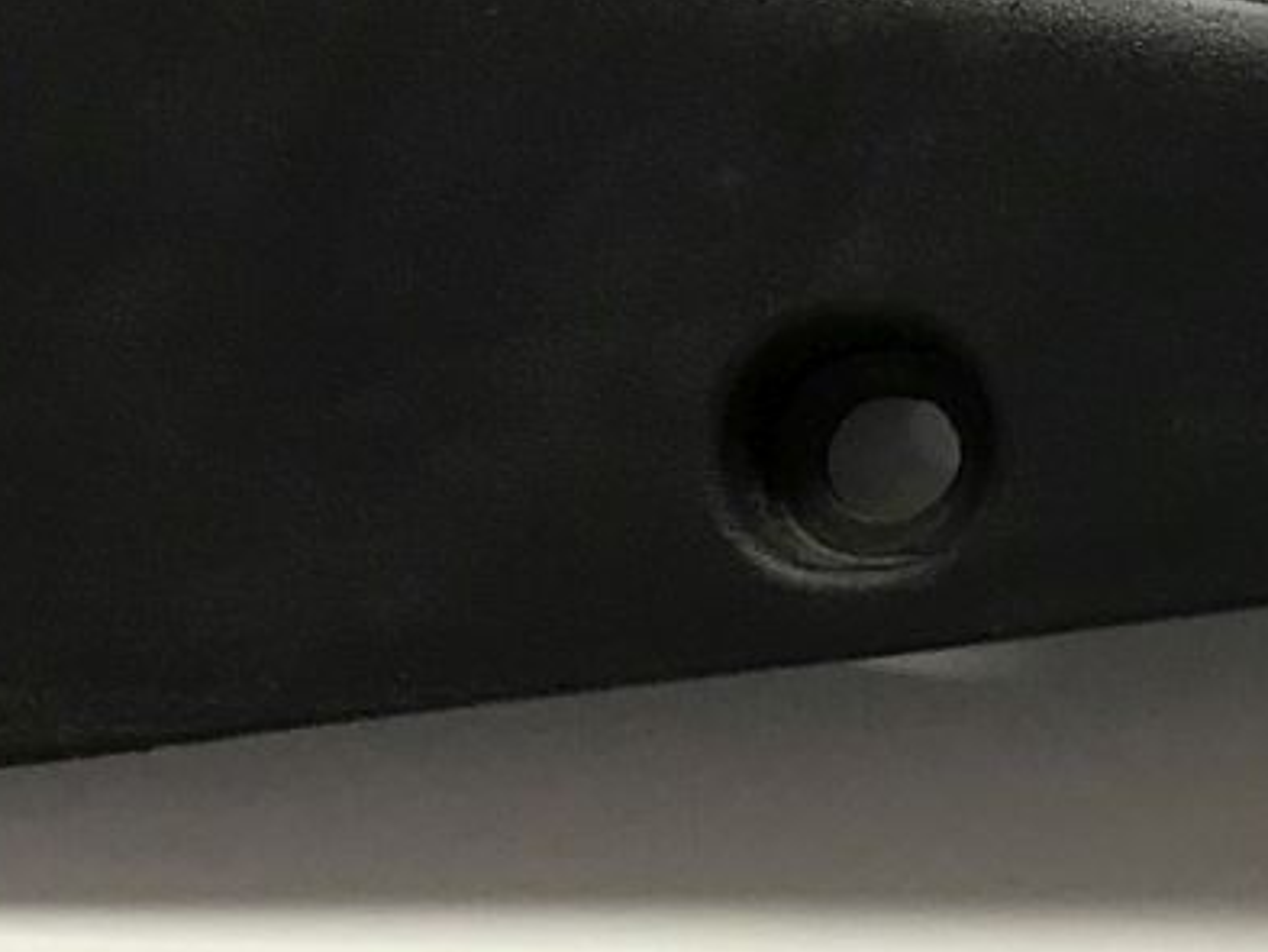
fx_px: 4873
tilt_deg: -63.4
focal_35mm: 133
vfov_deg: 10.6
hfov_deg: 14.4
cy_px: -600
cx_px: 1521
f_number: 1.8
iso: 25
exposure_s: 1/33
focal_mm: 3.99
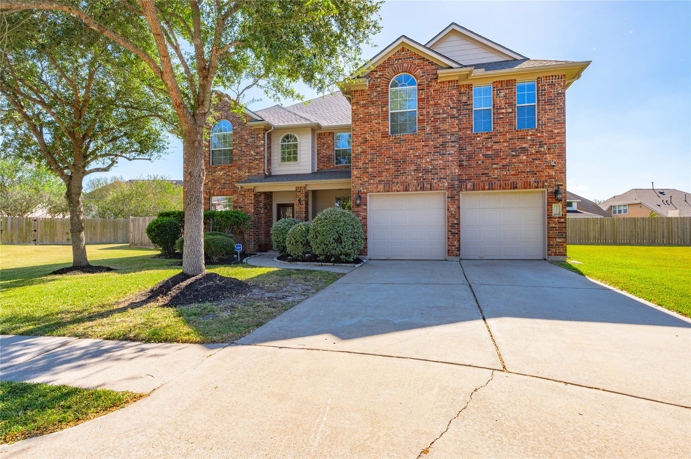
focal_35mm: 18
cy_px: 230
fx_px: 345
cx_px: 346
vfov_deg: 67.3
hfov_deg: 90.0
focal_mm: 18
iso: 125
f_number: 13
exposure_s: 1/100
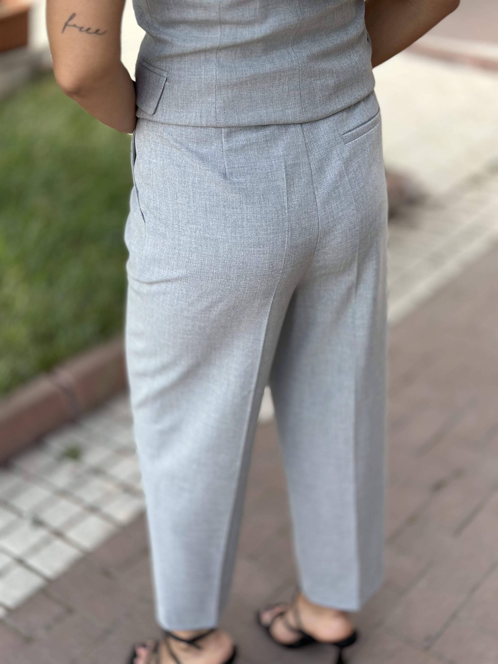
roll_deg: +3.4
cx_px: 249
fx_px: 921
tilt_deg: -33.3
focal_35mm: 48
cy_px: 332
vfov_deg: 39.7
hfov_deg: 30.3
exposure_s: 1/872
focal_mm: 6.86
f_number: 1.78
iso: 80
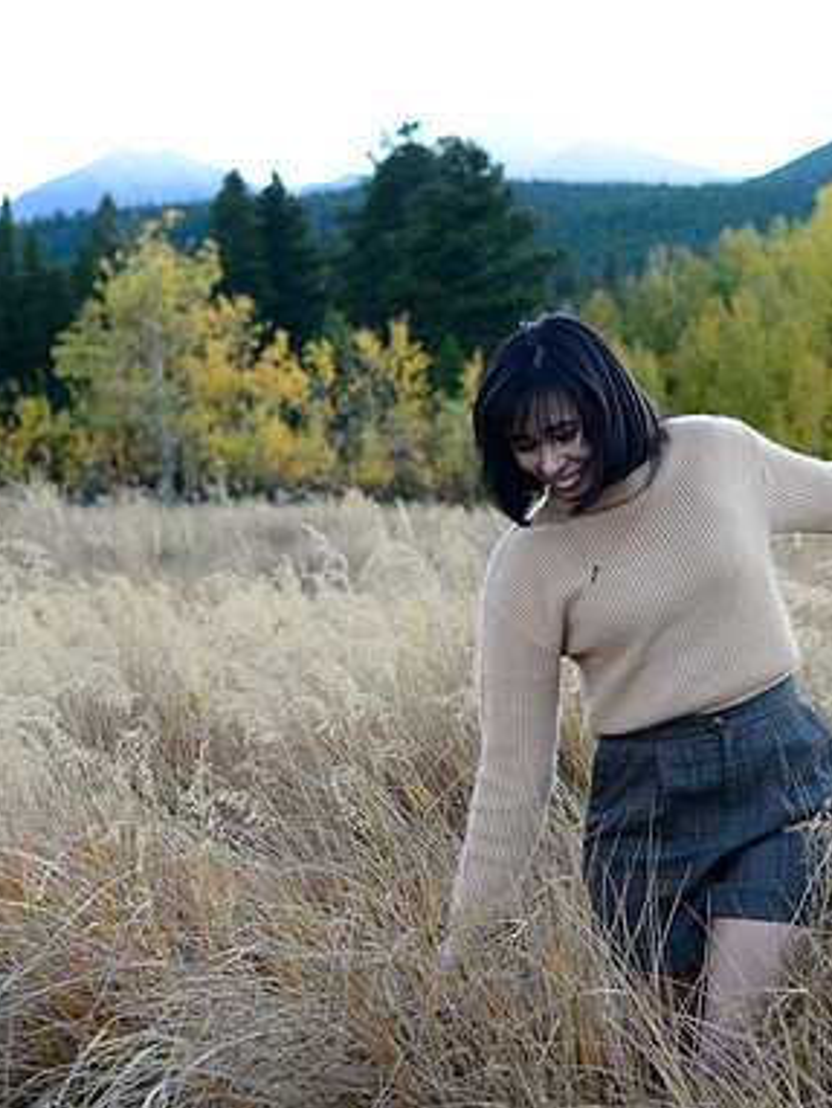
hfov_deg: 20.0
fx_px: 2337
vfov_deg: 26.7
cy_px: 558
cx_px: 632
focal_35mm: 73
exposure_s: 1/400
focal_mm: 50
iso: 500
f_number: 4
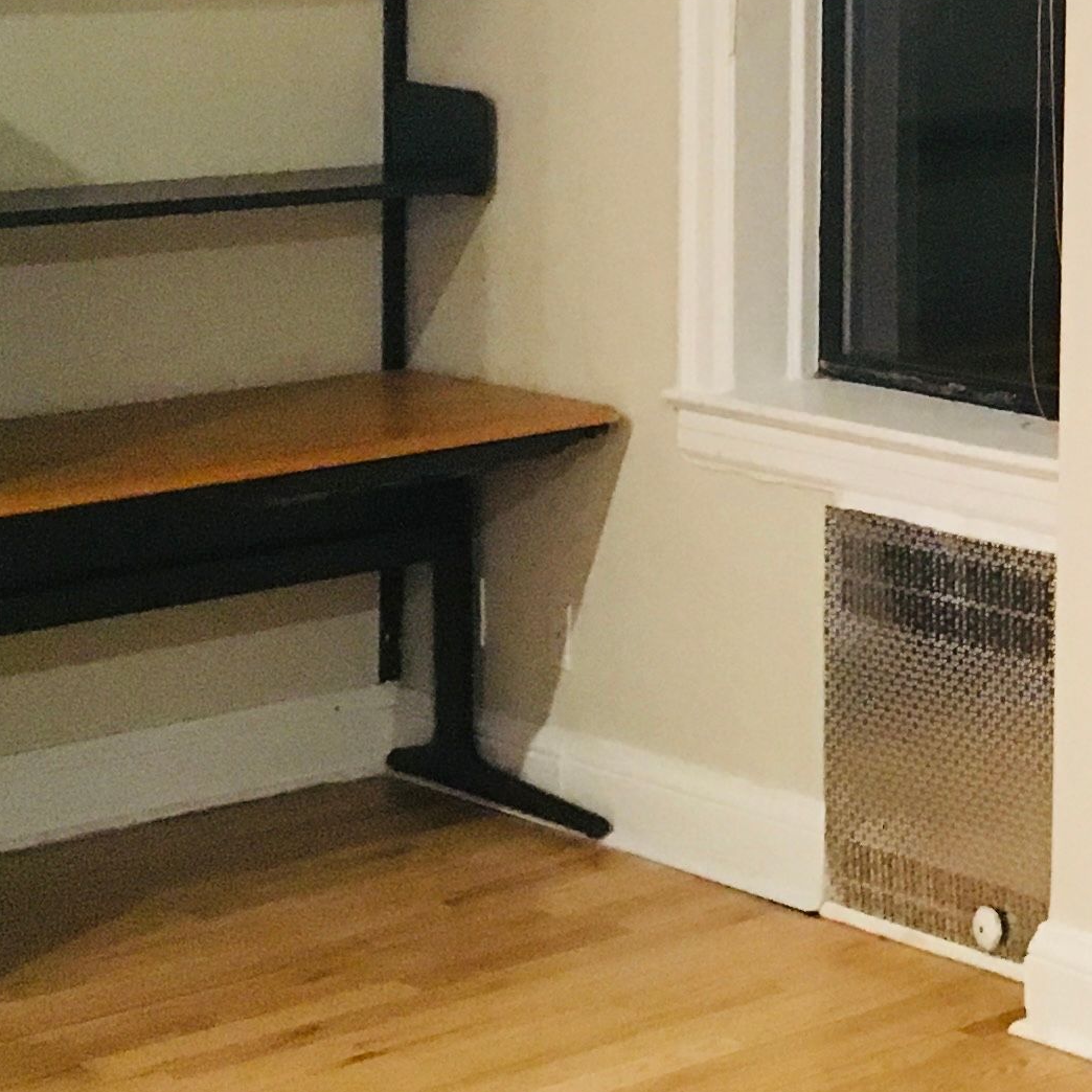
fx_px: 3533
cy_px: -123
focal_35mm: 99
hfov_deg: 15.8
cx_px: 1736
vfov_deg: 17.0
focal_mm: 4.15
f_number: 2.2
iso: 200
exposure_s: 1/20
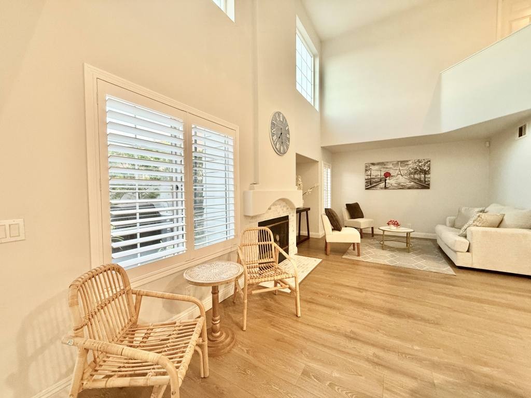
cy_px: 199
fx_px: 215
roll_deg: +0.4
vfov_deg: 85.7
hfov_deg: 102.1
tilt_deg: -2.2
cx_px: 266
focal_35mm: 14
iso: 320
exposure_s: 1/60
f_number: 2.2
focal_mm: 2.22
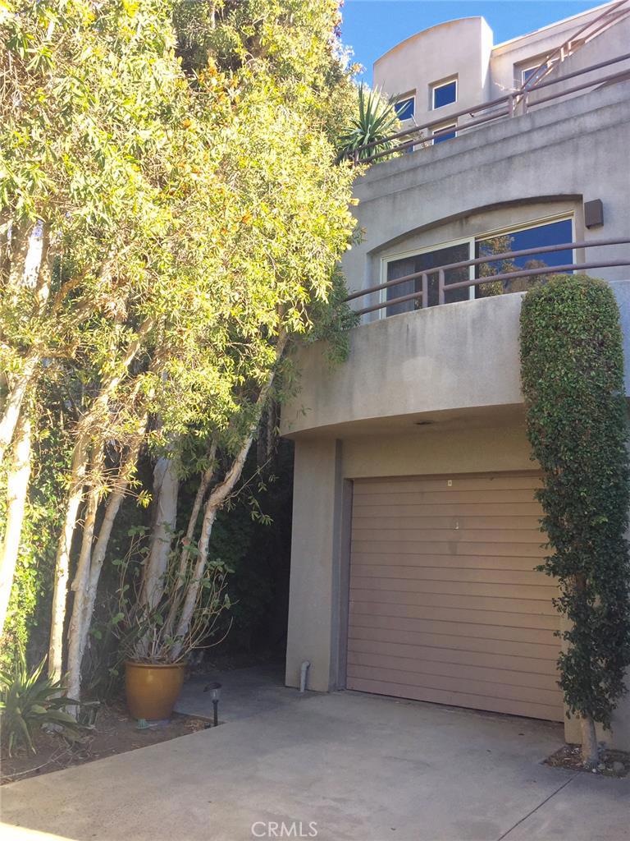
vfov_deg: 61.7
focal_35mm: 29
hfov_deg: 48.2
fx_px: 704
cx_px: 315
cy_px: 420
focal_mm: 4.15
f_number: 2.2
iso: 32
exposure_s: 1/370
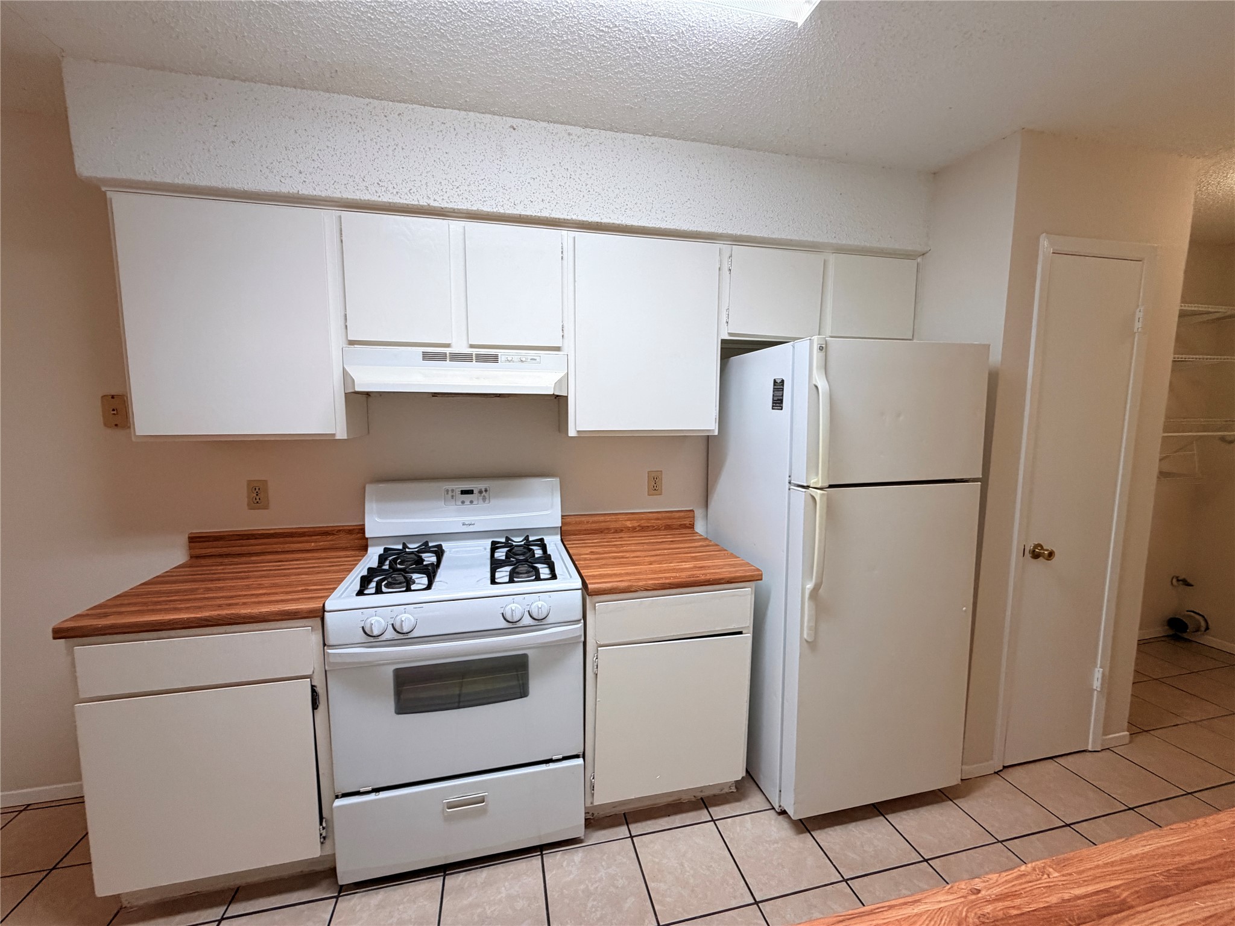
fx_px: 499
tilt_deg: -6.7
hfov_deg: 102.1
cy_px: 463
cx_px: 618
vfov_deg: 85.7
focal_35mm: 14
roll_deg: +0.1
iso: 200
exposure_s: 1/120
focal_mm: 2.22
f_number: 2.2
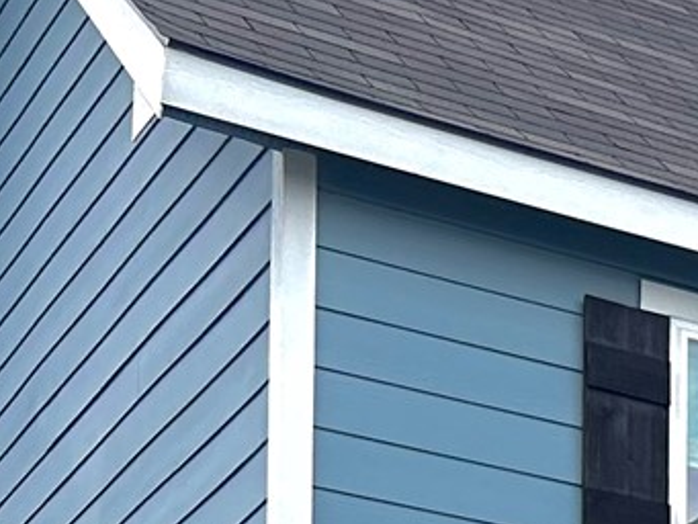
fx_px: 3147
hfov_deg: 11.3
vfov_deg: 8.6
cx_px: 1453
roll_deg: +0.7
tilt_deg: +4.7
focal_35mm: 156
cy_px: 1324
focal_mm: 5.7
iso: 50
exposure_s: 1/1468
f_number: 1.5
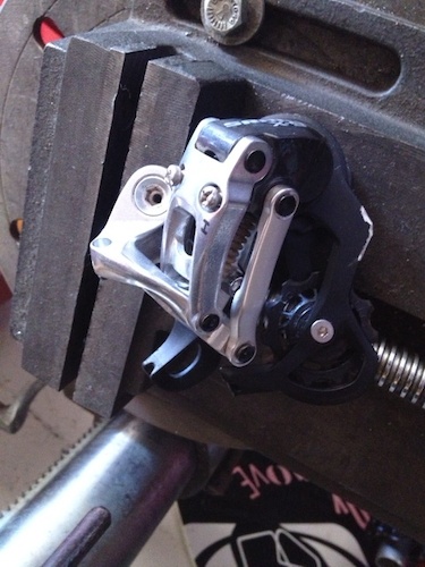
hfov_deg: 40.7
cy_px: 284
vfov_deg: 52.6
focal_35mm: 35
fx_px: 573
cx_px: 212
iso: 500
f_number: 2.4
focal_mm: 4.28
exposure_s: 1/15
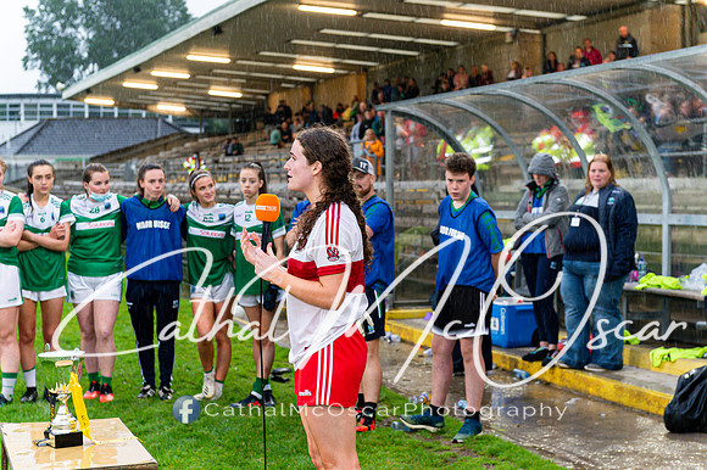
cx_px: 354
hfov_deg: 28.9
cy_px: 235
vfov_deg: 19.4
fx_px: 1374
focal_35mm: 70
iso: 1600
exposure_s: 1/200
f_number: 2.8
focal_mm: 70
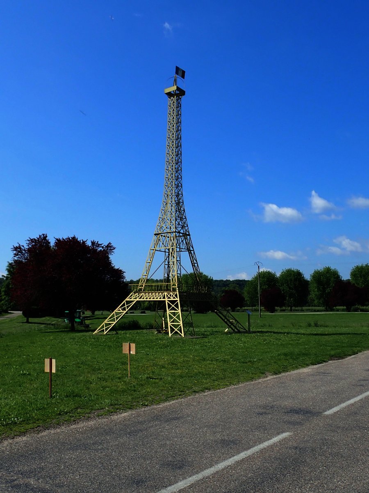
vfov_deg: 52.6
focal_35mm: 35
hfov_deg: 40.7
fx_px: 497
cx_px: 184
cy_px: 246
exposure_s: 1/160
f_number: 10
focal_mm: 6.42
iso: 100
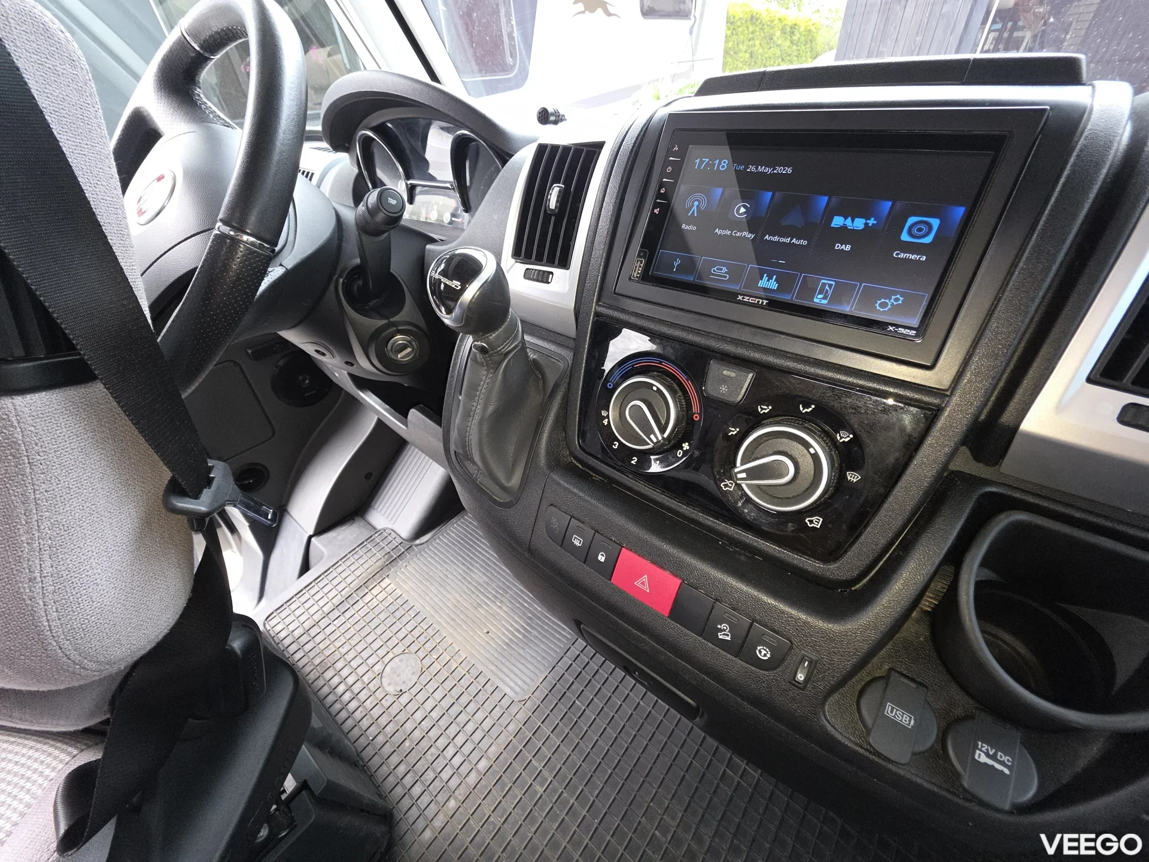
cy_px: 431
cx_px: 574
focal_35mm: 13
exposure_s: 1/50
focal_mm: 2.2
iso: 80
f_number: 1.9
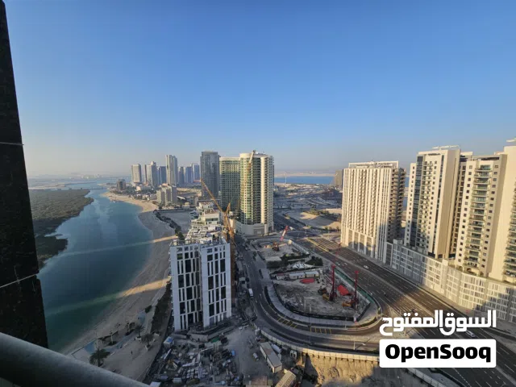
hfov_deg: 106.2
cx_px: 258
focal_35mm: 13
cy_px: 194
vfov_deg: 89.9
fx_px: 194
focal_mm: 2.2
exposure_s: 1/1834
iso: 50
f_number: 2.2
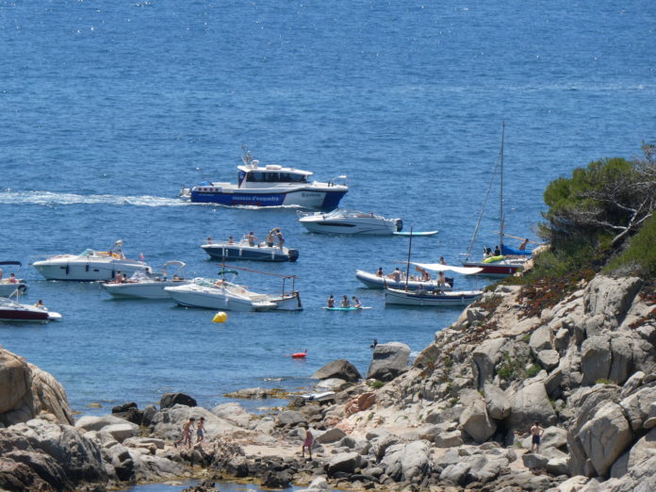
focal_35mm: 373
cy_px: 246
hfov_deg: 5.3
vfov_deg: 4.0
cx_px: 328
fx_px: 7069
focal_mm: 66.8
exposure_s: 1/400
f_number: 6
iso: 80
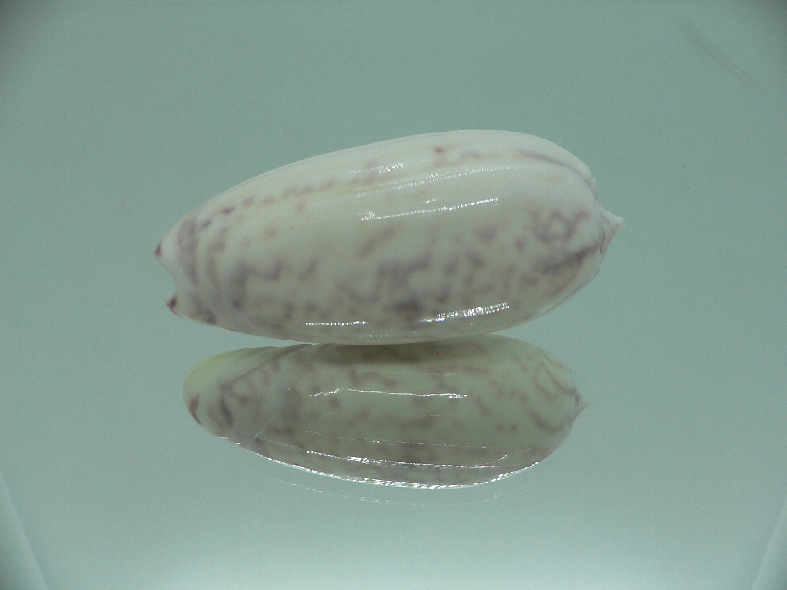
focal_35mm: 35
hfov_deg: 52.6
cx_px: 394
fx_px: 796
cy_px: 295
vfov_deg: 40.7
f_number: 2.8
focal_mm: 4.6
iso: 80
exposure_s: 1/60
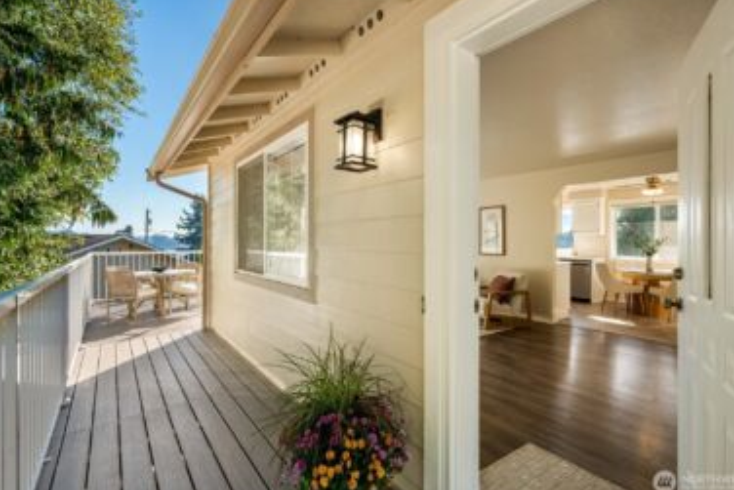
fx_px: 358
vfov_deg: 68.8
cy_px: 239
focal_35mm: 18
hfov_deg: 91.5
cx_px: 375
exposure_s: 1/125
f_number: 9
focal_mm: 16.5
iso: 400
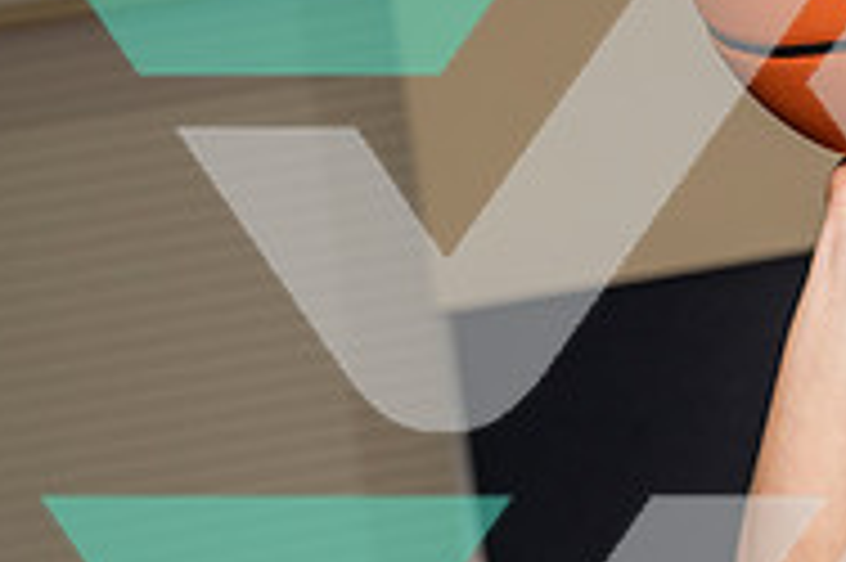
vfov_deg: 9.6
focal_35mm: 142
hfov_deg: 13.7
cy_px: 191
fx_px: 3334
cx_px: 1202
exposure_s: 1/250
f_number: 4.5
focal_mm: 46
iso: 400
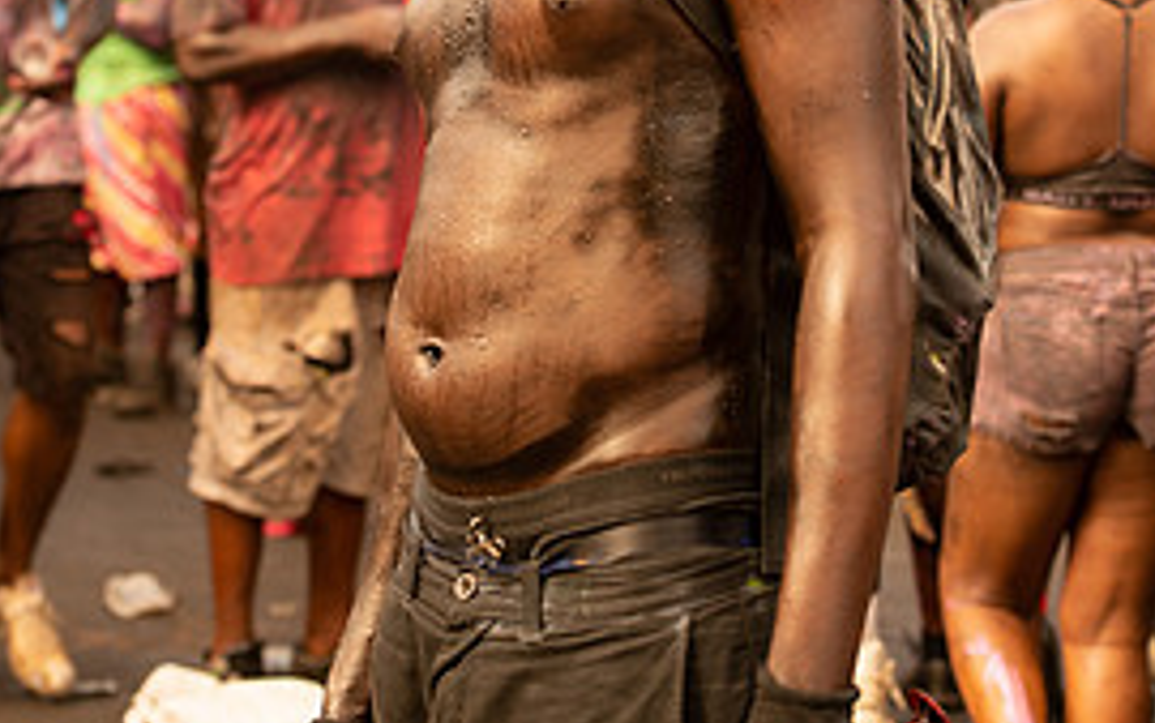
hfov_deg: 14.5
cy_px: 9
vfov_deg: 9.1
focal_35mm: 144
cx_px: 524
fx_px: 4535
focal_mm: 85
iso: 125
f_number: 5.6
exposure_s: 1/160
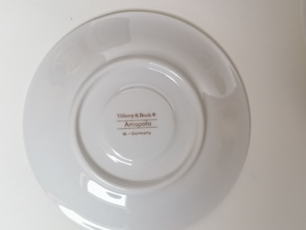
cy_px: 115
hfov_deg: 35.5
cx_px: 153
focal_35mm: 54
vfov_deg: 27.0
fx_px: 477
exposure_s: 1/30
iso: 250
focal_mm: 4.75
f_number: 1.8
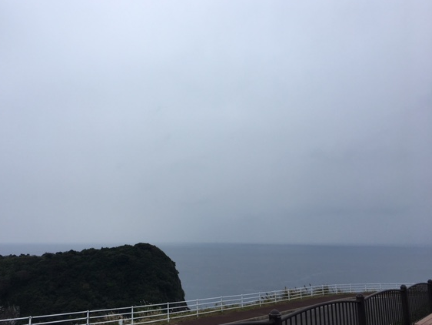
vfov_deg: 43.0
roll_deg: -0.7
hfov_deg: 55.1
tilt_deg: +10.9
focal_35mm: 33
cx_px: 187
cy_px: 163
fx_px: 412
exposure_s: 1/686
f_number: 2.2
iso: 25
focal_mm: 4.15
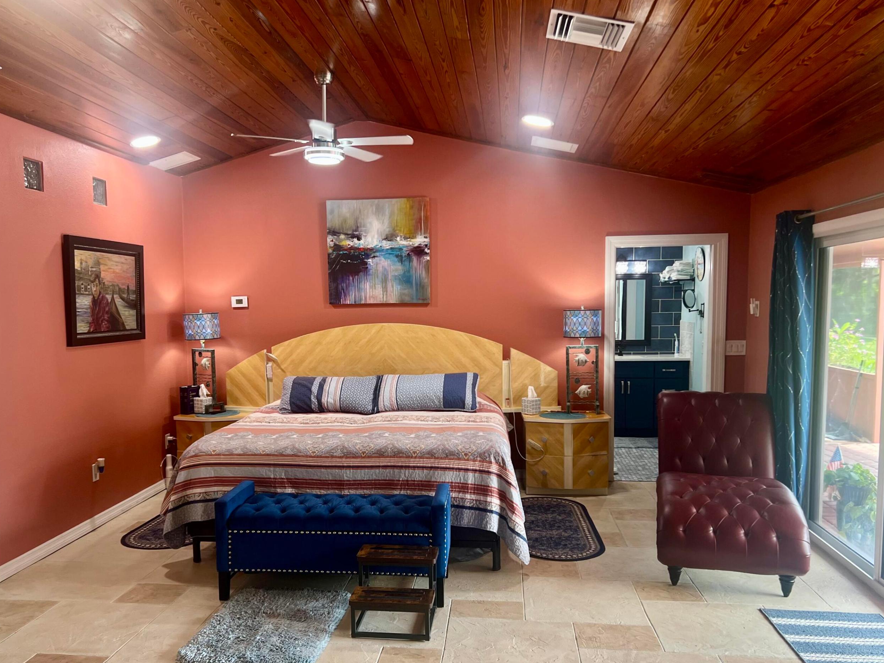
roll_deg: +1.5
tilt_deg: -4.8
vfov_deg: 46.7
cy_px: 368
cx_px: 392
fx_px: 766
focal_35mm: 30
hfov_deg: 59.8
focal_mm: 5.7
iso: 125
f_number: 1.5
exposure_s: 1/120
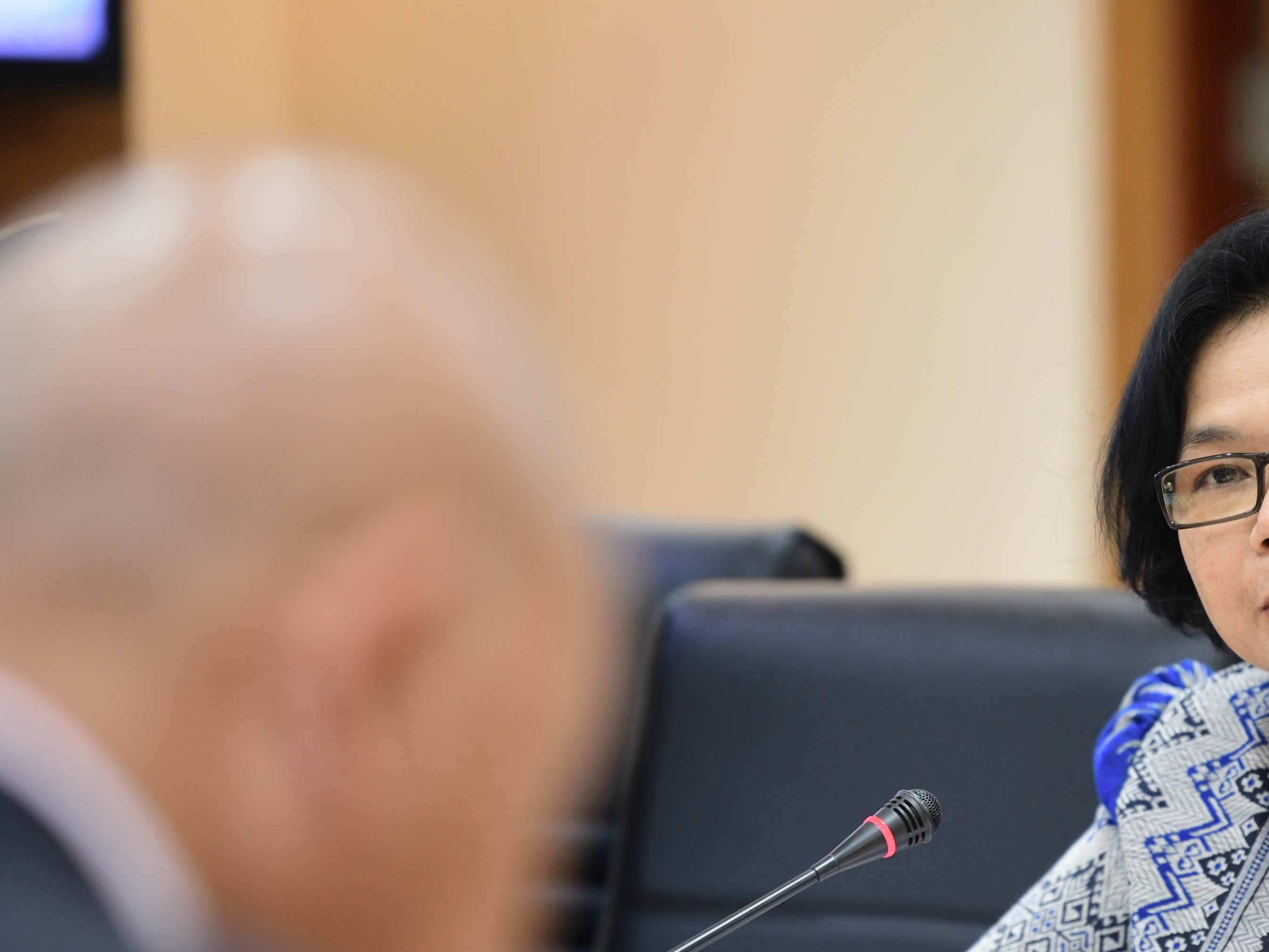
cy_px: 620
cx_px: 964
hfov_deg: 7.0
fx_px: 10301
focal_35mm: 281
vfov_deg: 5.3
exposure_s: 1/160
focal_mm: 190
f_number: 2.8
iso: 1600
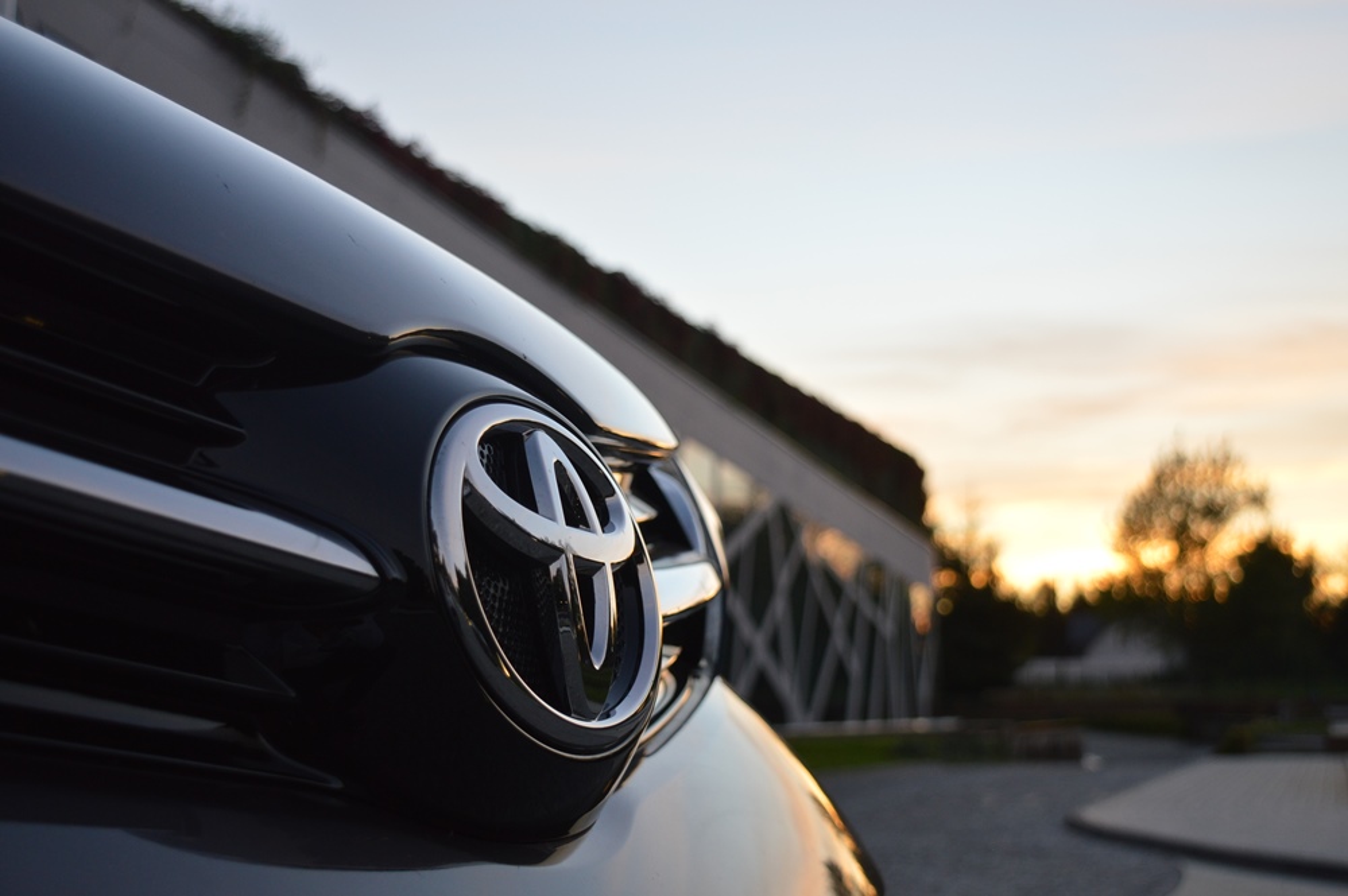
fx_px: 1796
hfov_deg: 41.1
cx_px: 674
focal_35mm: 48
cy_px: 448
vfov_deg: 28.0
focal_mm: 32
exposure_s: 1/100
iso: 400
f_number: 5
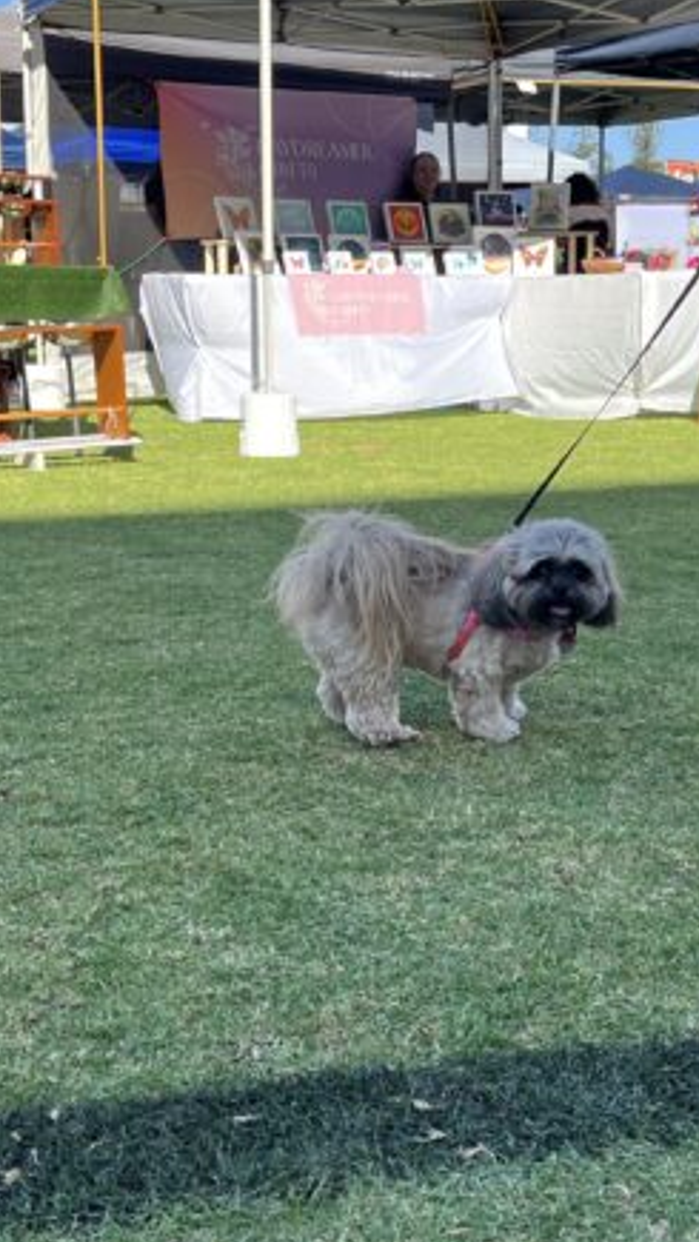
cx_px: 439
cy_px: 645
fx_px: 1646
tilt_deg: -11.2
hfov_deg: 23.9
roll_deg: +3.0
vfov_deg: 41.3
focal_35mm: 50
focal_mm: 5.1
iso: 50
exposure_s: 1/1151
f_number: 1.6
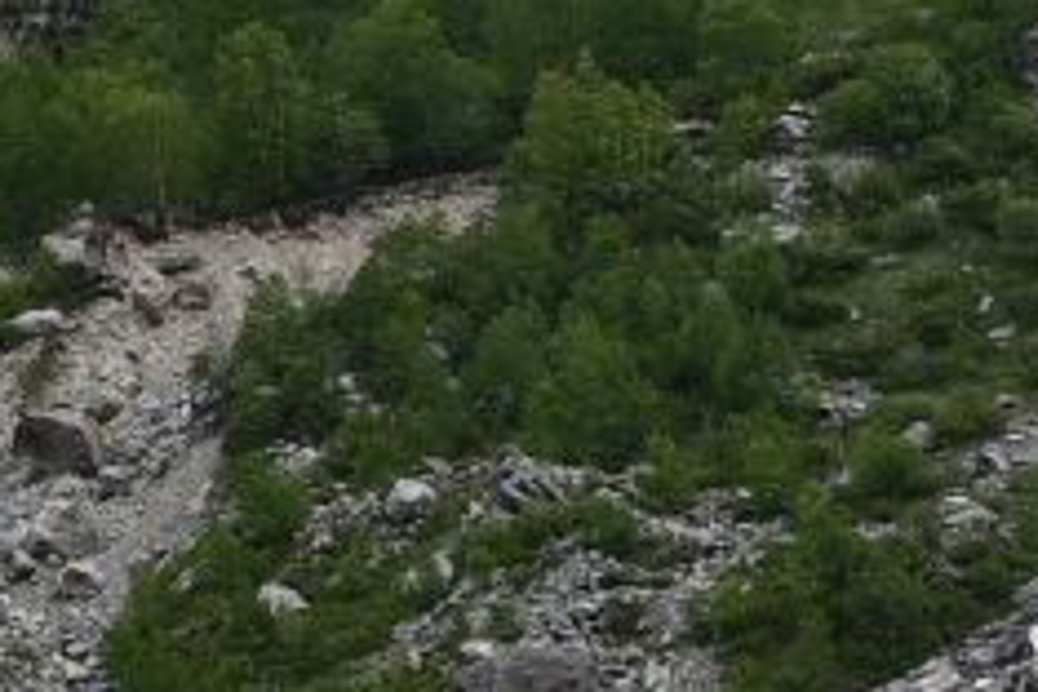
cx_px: 1535
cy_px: -432
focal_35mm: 278
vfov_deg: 4.9
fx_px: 8015
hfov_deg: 7.3
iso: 160
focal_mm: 50
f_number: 13
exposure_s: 1/125
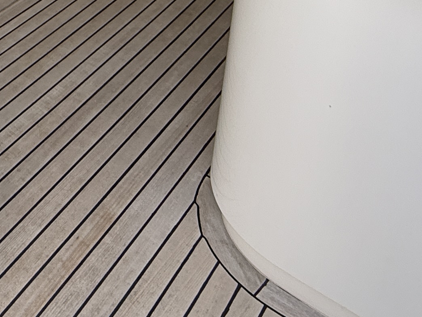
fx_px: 658
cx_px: -71
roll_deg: +0.4
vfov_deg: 21.8
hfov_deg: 30.7
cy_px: -178
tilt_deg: -15.0
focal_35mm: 54
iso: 80
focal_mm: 2.22
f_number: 2.2
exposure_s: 1/99
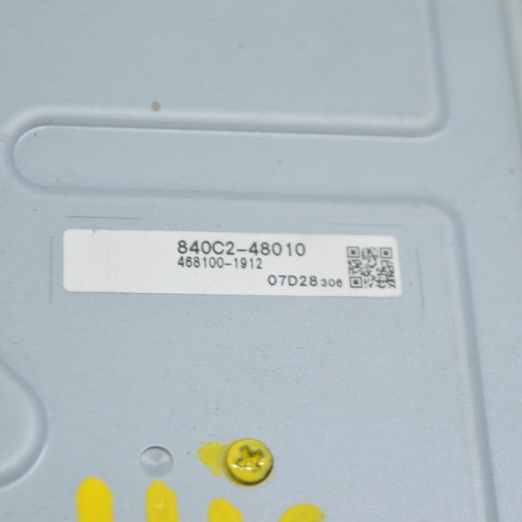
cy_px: 260
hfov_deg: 16.3
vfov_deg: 16.3
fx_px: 1819
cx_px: 246
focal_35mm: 107
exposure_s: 1/20
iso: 400
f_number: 5.6
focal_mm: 55
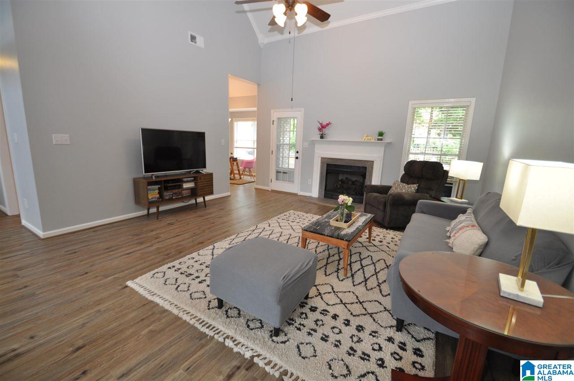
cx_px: 287
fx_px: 239
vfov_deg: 77.2
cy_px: 190
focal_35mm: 15
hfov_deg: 100.5
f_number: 4
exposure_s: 1/60
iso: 450
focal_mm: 10
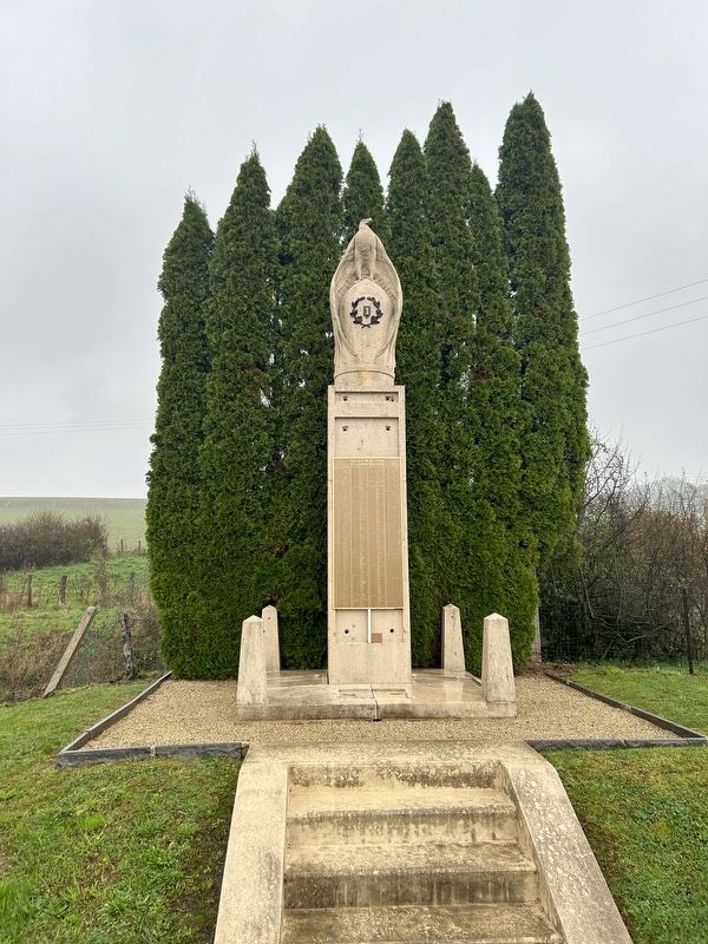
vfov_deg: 67.3
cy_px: 472
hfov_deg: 53.1
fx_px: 709
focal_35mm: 26
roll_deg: +0.4
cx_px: 354
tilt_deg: +9.5
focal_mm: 5.7
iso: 32
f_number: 1.5
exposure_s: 1/143
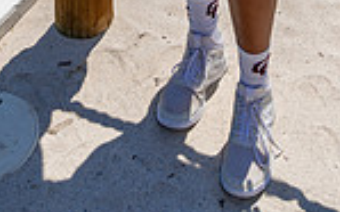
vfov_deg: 13.2
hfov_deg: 26.8
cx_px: 173
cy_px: -280
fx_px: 713
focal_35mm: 77
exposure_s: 1/160
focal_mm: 25
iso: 100
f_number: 9
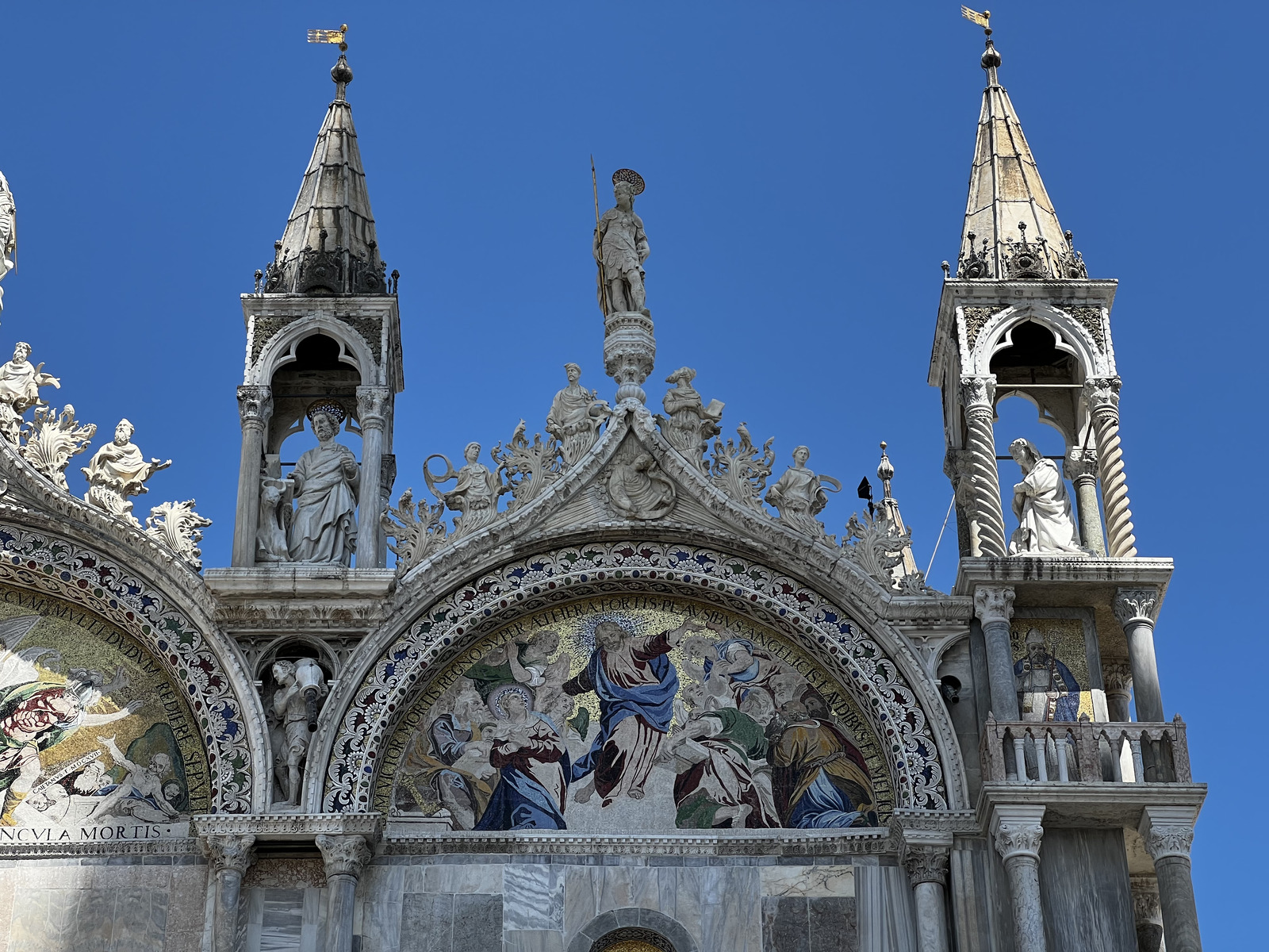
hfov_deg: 25.3
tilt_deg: +34.6
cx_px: 634
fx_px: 2823
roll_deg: +0.8
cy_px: 476
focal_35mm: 77
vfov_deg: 19.1
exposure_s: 1/633
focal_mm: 9
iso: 32
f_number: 2.8
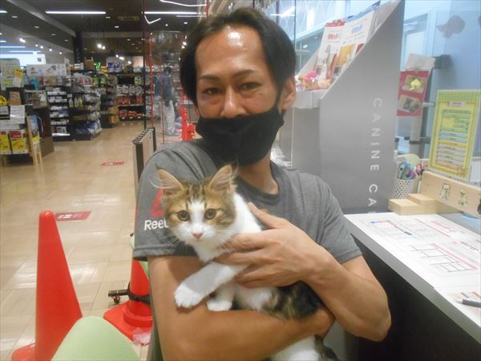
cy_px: 180
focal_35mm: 26
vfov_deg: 53.1
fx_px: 361
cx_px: 240
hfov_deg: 67.3
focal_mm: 4.6
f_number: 3.2
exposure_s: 1/160
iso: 800
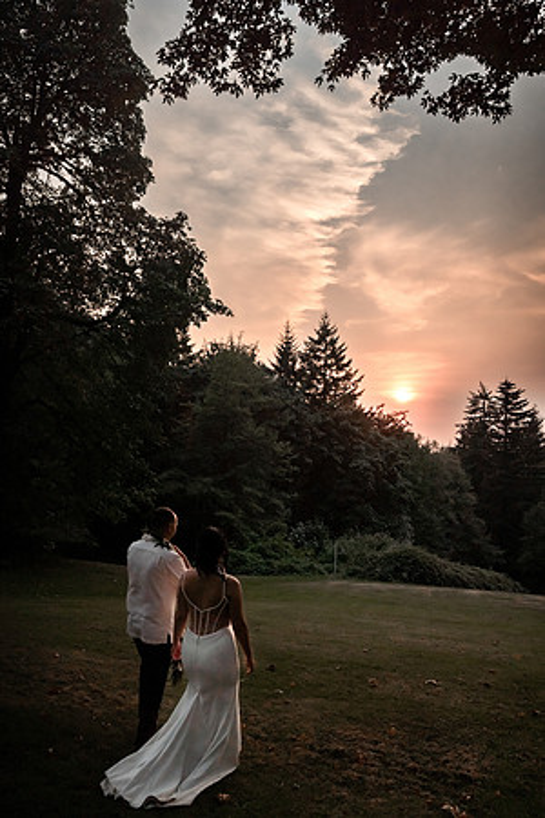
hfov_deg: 53.1
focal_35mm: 24
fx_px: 545
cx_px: 272
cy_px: 409
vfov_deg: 73.7
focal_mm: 24
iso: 1250
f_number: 2.8
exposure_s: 1/8000
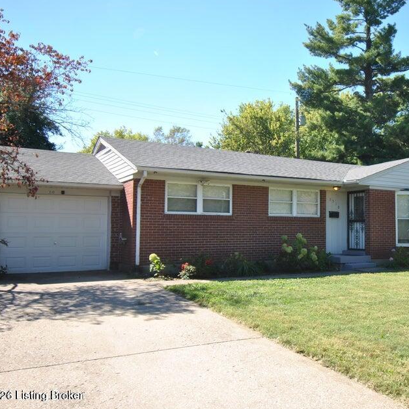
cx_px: 288
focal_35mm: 35
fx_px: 468
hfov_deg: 46.1
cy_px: 205
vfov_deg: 47.2
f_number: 6.3
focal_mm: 18
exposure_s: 1/160
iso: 100
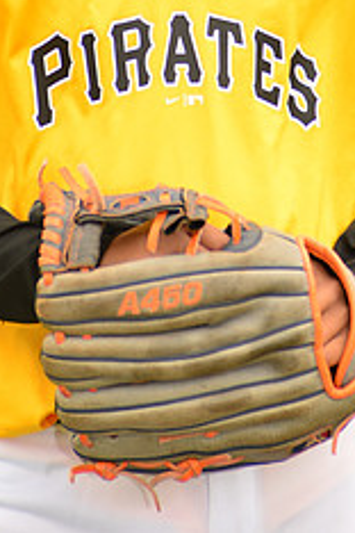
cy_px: -123
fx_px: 7321
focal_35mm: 495
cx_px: 231
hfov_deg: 2.8
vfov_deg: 4.2
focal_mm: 200
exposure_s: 1/250
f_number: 6.3
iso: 125
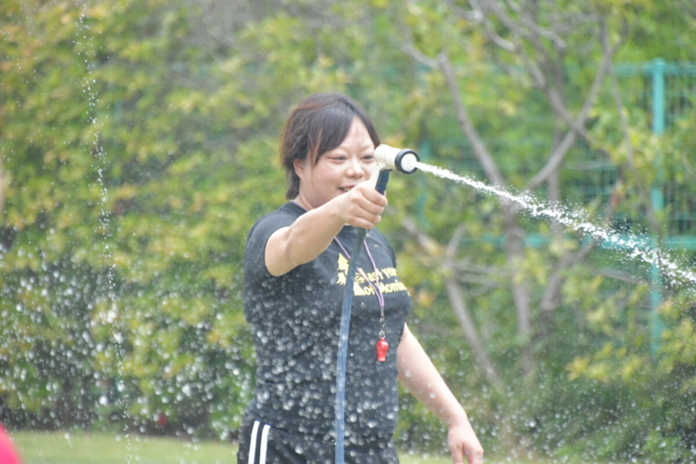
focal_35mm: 345
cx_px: 348
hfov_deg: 6.0
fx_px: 6669
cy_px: 232
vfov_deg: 4.0
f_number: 6.3
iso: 2500
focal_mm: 230
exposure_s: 1/2500
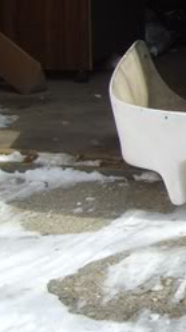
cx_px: 416
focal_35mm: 107
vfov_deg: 20.0
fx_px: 941
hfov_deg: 10.1
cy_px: 149
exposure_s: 1/500
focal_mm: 6.2
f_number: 4.3
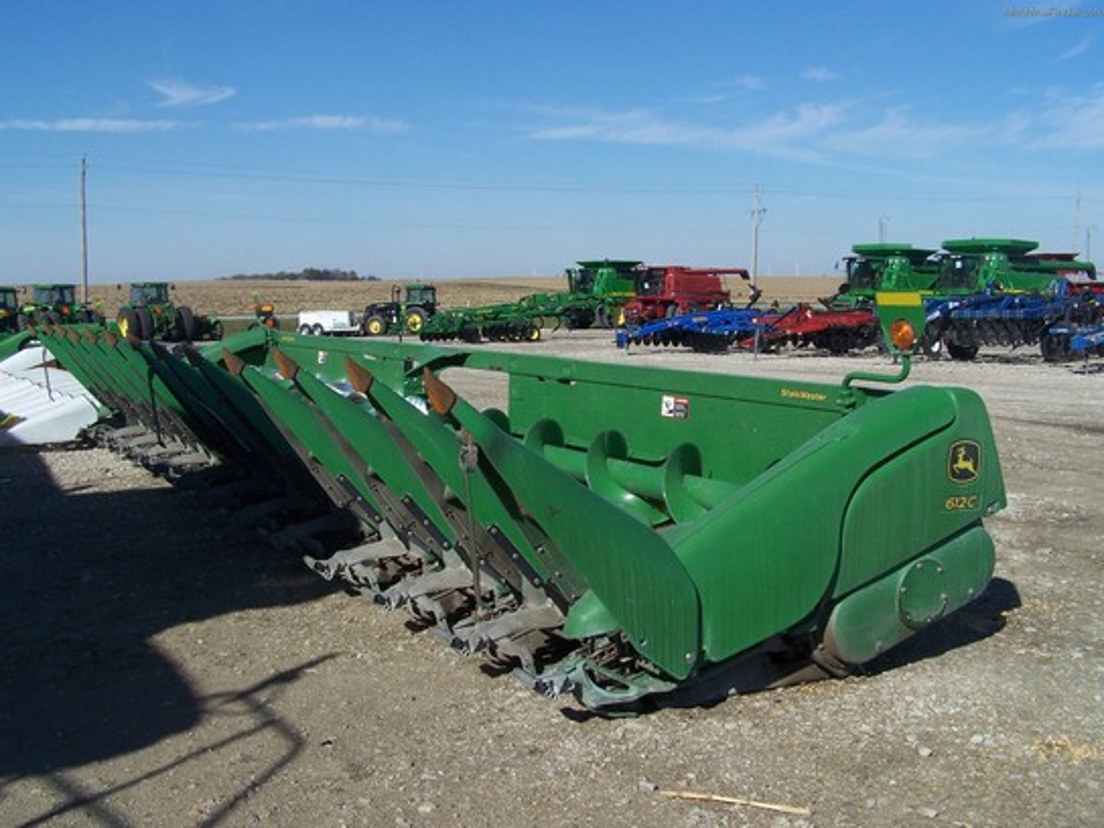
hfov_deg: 49.0
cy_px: 414
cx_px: 552
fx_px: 1212
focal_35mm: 38
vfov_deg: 37.7
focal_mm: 6.3
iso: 80
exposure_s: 1/750
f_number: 5.6
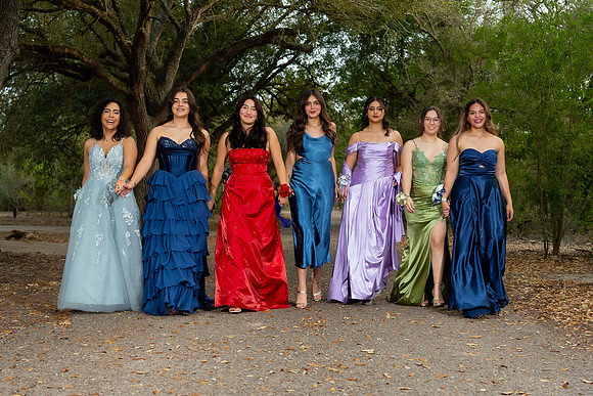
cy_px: 198
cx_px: 296
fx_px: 857
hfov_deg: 38.2
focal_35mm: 52
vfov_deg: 26.0
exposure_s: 1/200
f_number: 3.2
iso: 250
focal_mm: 35
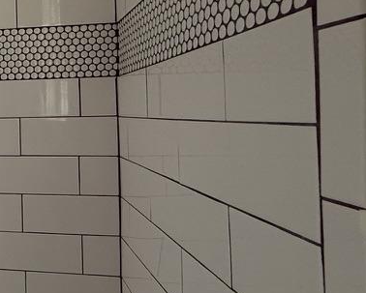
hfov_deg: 37.9
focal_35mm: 37
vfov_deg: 39.8
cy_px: 105
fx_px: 401
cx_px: -64
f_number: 2.2
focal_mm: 2.22
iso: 320
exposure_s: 1/97
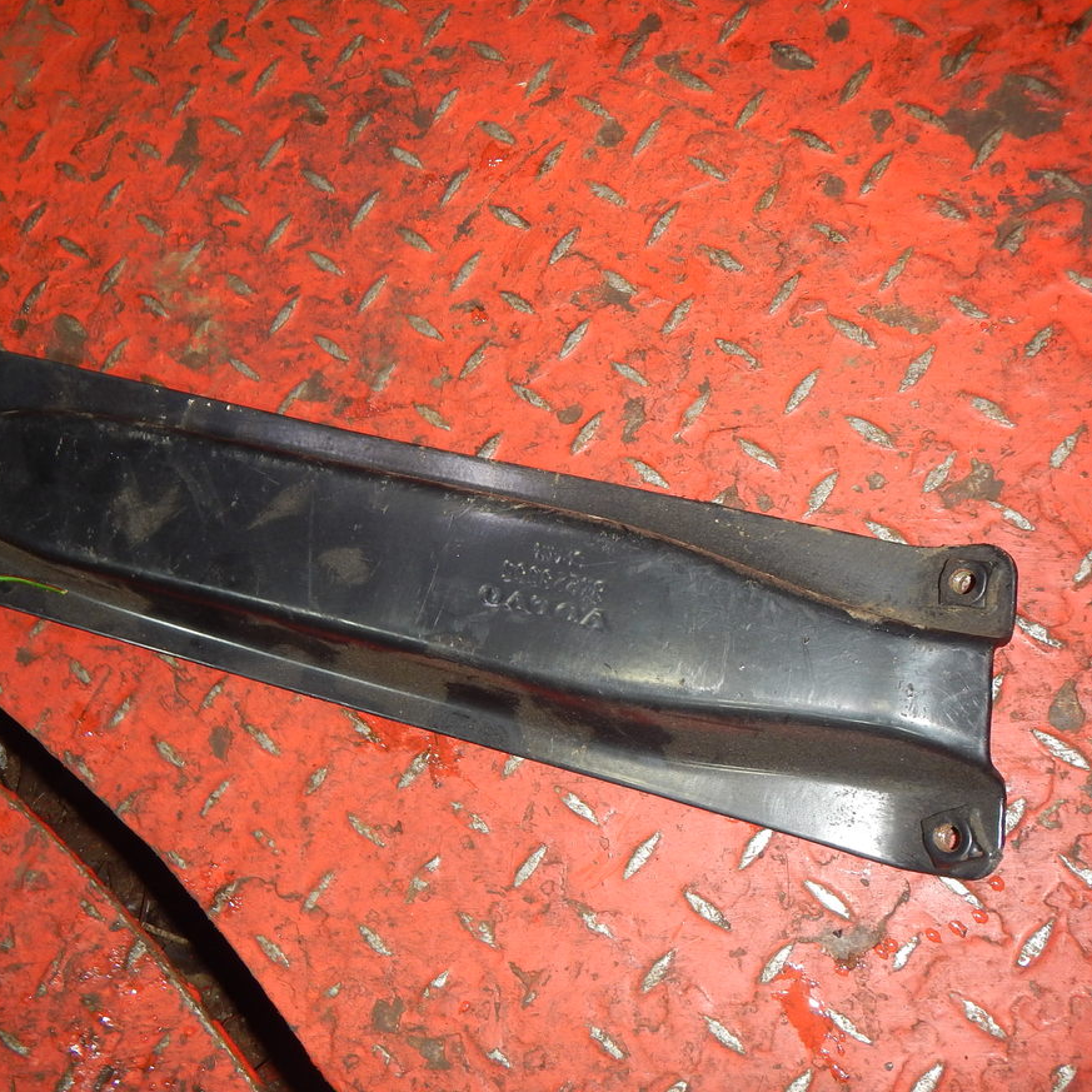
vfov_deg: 48.4
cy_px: 554
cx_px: 479
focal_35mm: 34
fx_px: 1213
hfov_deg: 48.3
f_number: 3.9
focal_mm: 5
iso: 200
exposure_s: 1/30
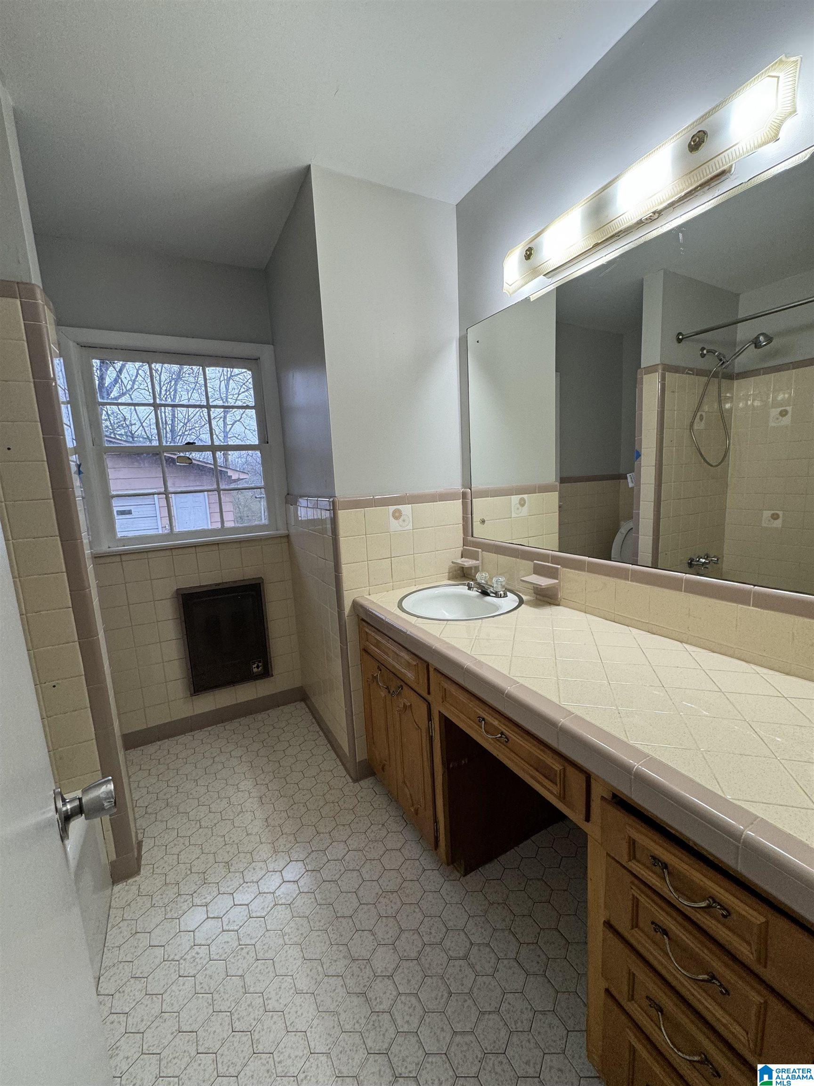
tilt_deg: -8.6
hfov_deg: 85.7
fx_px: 439
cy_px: 543
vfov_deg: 102.1
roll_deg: +4.2
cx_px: 407
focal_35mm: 14
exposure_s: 1/120
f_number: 2.2
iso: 125
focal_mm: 2.22
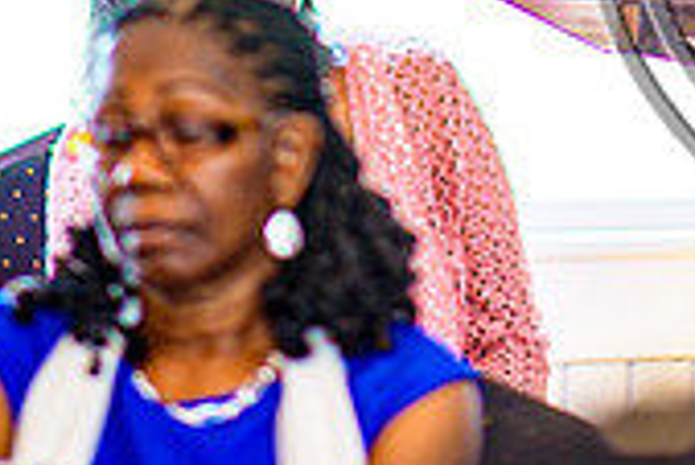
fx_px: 11361
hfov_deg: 3.5
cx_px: 580
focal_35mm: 588
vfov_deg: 2.3
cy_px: -606
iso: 100
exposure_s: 1/80
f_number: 1.4
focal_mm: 105
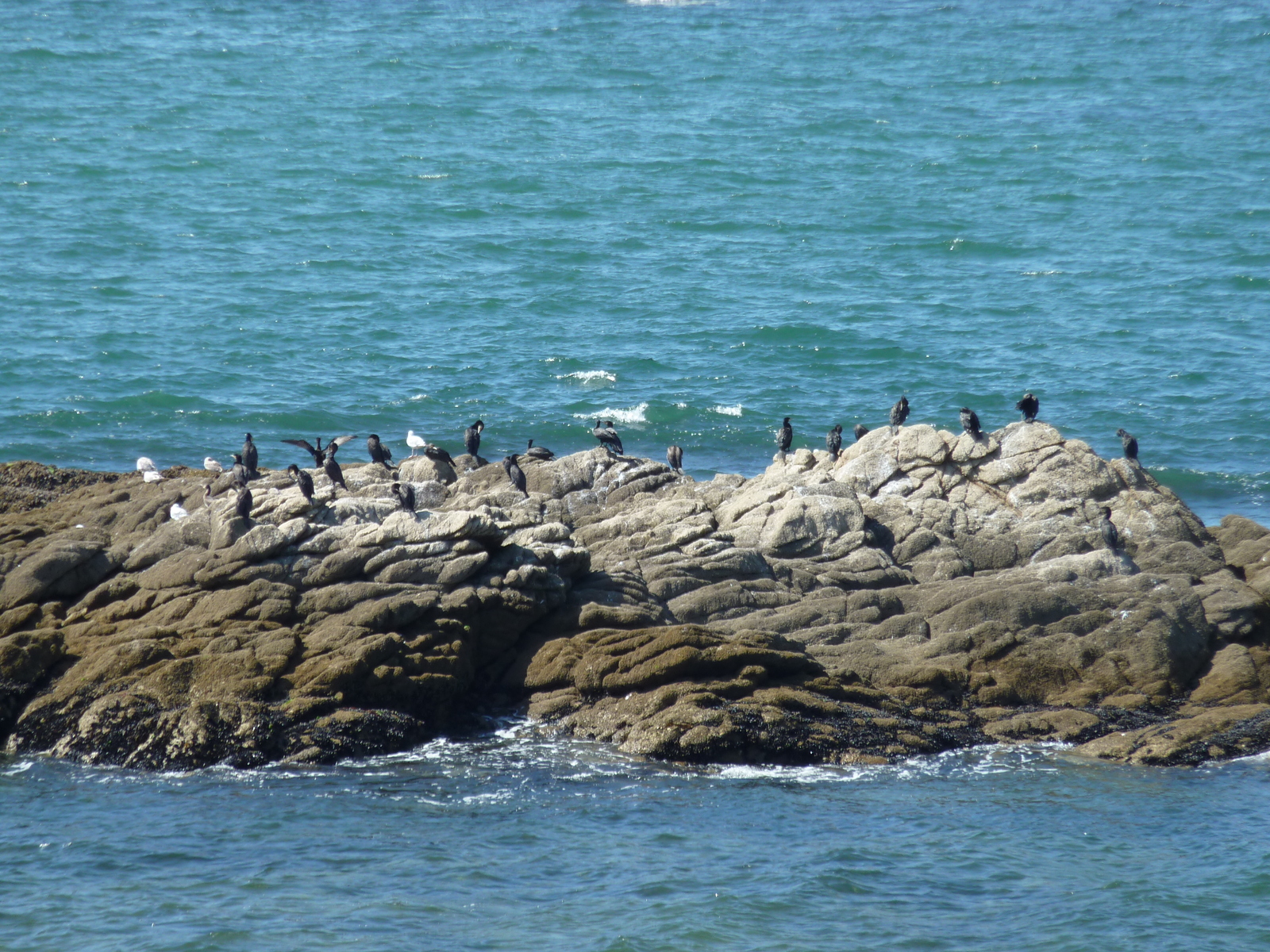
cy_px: 476
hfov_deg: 6.6
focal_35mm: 300
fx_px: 11006
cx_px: 635
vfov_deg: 5.0
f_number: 4.9
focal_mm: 49.2
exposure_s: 1/250
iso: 80
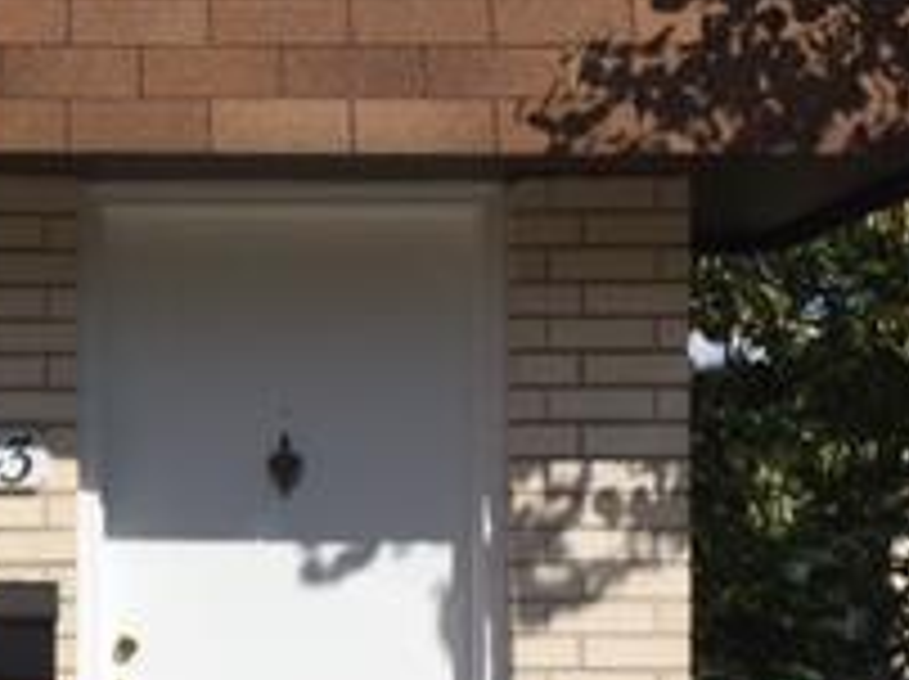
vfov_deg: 15.9
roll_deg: -2.1
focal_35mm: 92
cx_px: -68
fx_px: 2413
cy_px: 531
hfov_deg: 20.4
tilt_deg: +1.8
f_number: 2.2
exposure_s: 1/3968
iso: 32
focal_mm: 4.15
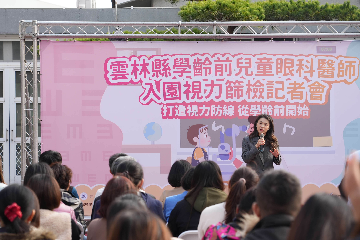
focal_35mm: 105
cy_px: 120
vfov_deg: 13.0
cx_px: 180
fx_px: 1050
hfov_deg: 19.5
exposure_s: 1/320
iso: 400
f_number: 5.6
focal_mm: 105
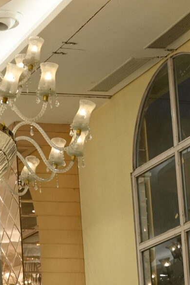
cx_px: -102
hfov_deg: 9.3
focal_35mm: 143
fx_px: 1134
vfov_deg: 14.0
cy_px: 316
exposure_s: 1/100
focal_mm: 33
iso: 320
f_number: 6.3
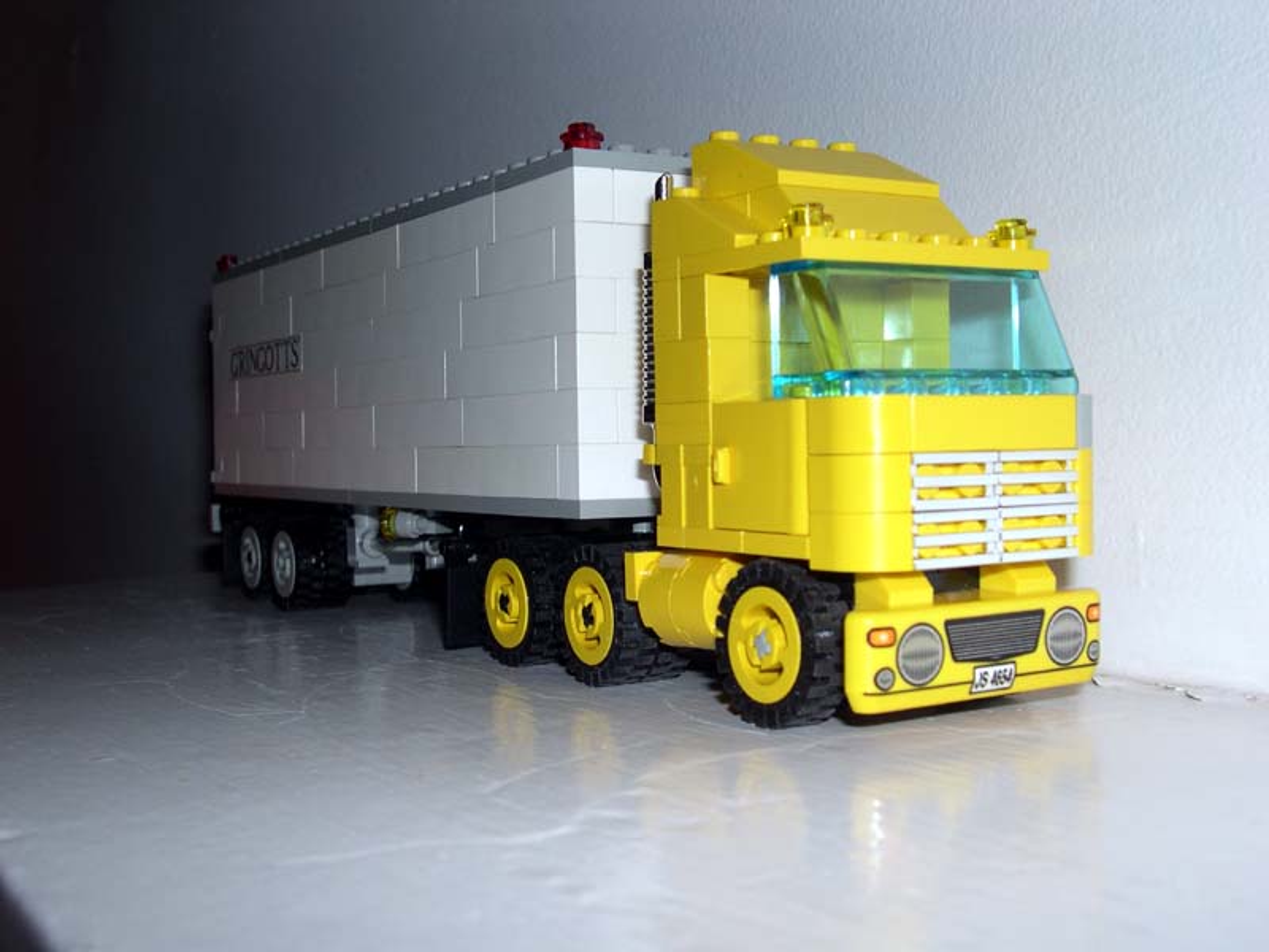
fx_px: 1540
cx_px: 634
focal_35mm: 42
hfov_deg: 44.8
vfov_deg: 34.3
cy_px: 476
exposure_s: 1/60
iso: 100
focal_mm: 9
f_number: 8
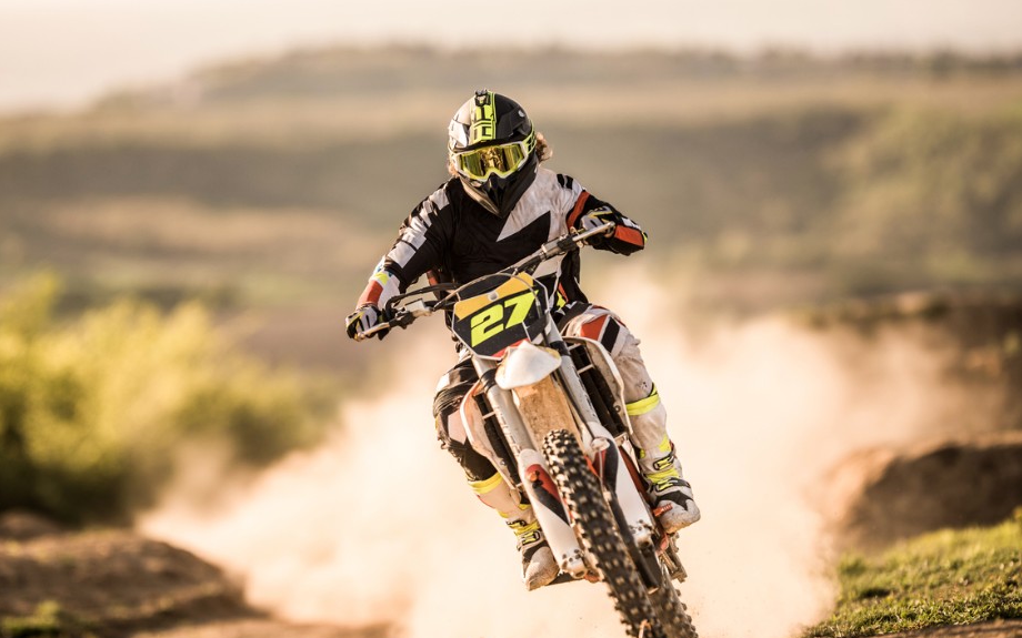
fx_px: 6323
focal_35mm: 227
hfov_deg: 9.2
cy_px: 322
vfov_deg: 5.8
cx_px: 460
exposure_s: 1/2000
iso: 125
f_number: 2
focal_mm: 200
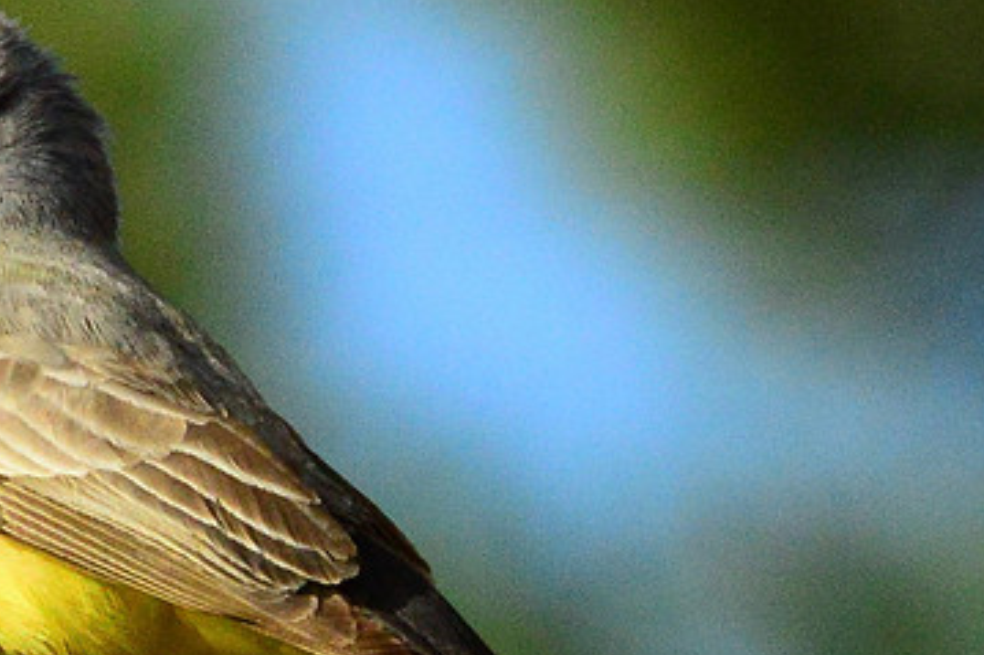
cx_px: 225
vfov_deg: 1.4
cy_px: 456
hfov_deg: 2.1
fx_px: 26500
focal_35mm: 970
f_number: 16
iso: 2500
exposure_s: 1/1000
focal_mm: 600
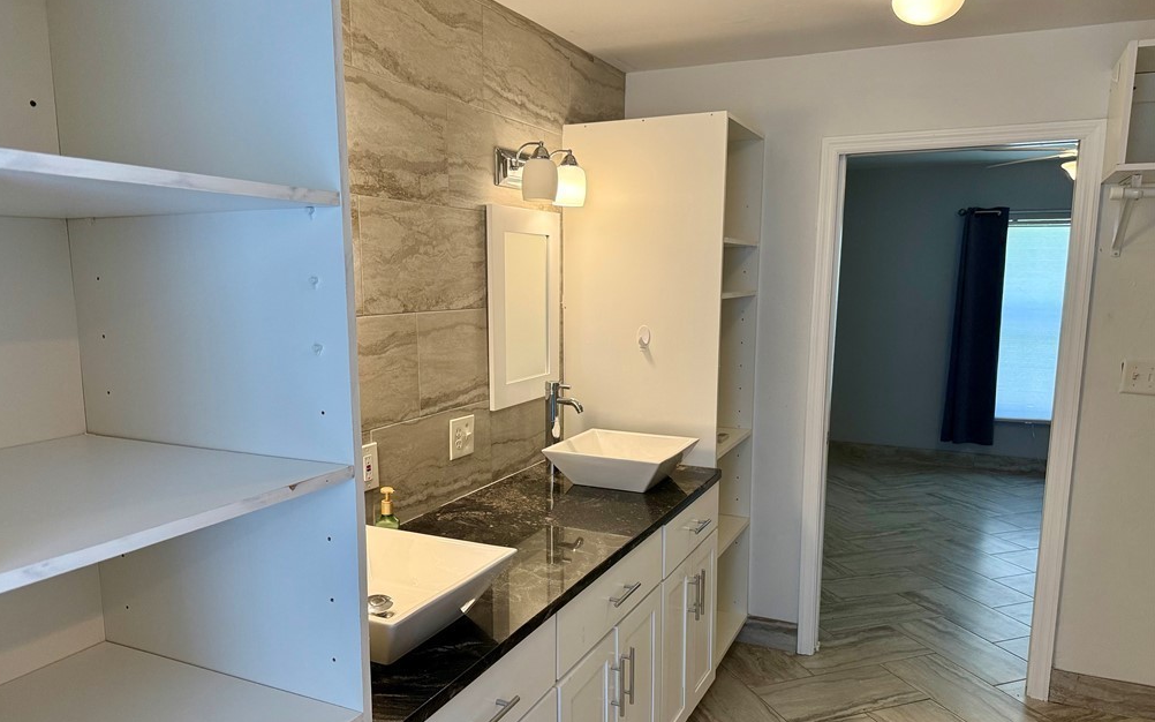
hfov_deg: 70.4
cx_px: 566
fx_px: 818
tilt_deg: -8.7
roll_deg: -0.4
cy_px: 411
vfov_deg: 47.5
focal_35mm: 26
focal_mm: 6.76
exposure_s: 1/121
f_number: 1.78
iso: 200
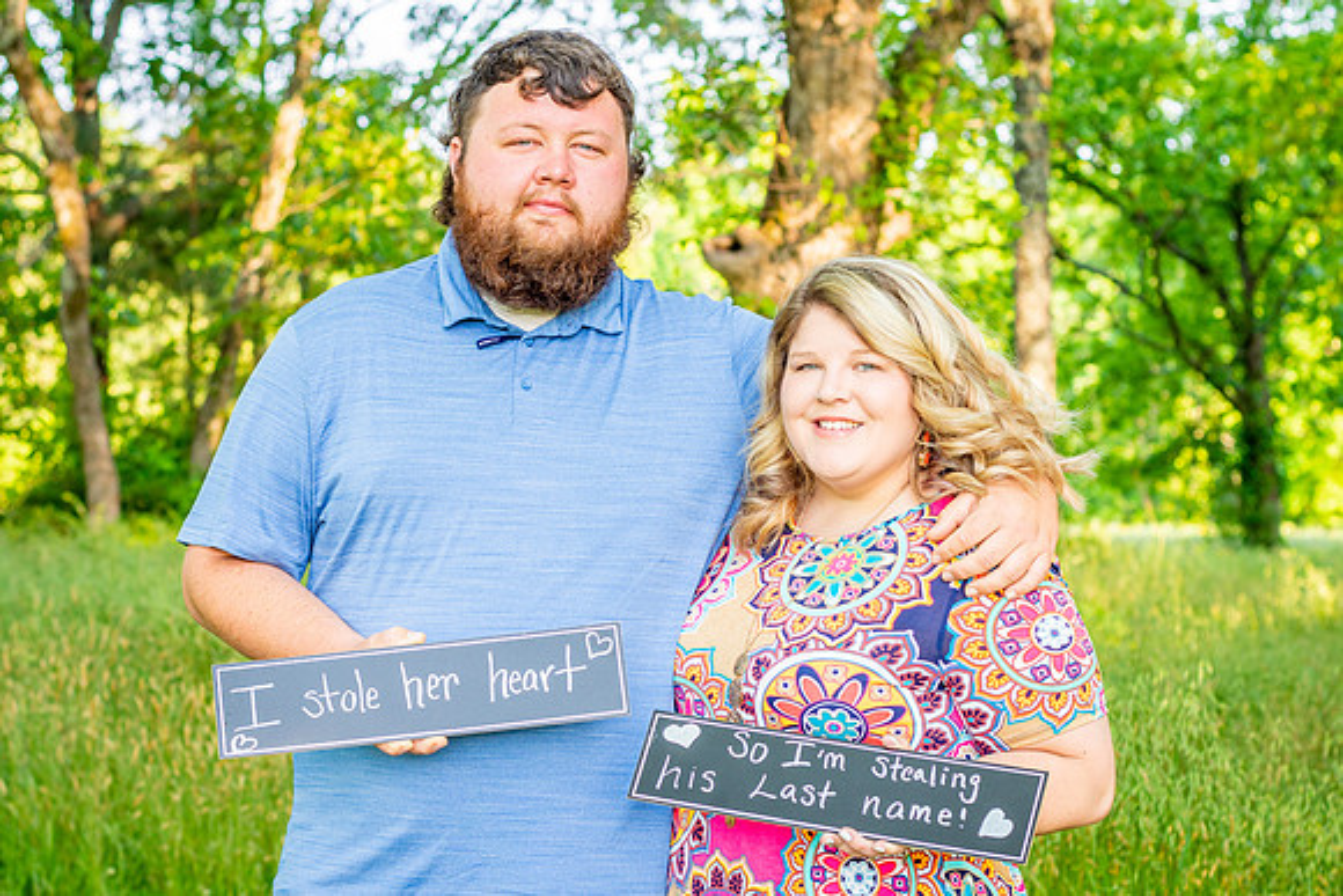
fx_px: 3300
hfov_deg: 23.0
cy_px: 507
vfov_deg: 15.5
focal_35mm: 88
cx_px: 616
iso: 125
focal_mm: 50
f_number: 4
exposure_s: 1/160
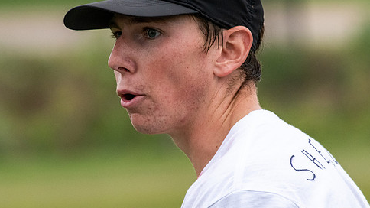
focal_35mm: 767
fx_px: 7523
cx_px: 120
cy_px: 145
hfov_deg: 2.8
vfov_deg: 1.6
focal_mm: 300
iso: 1600
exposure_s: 1/2500
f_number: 8
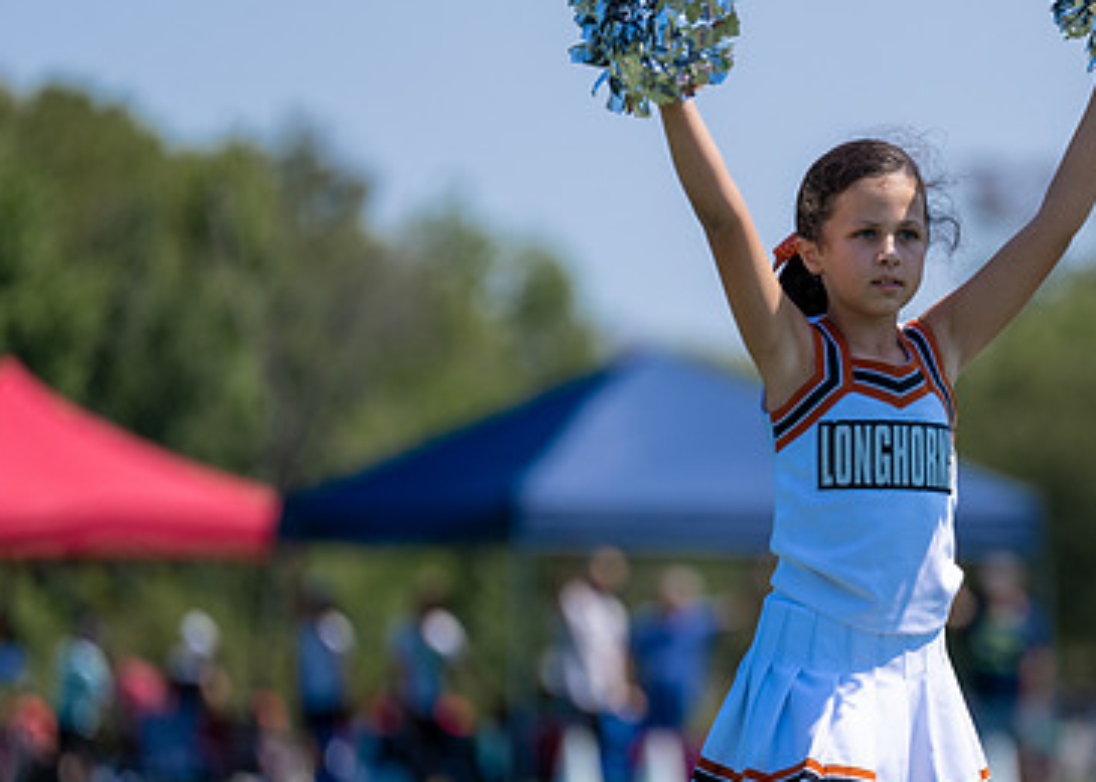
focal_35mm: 341
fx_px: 10610
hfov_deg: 5.9
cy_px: 528
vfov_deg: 4.2
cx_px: 857
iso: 100
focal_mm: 200
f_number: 2.8
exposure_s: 1/2000
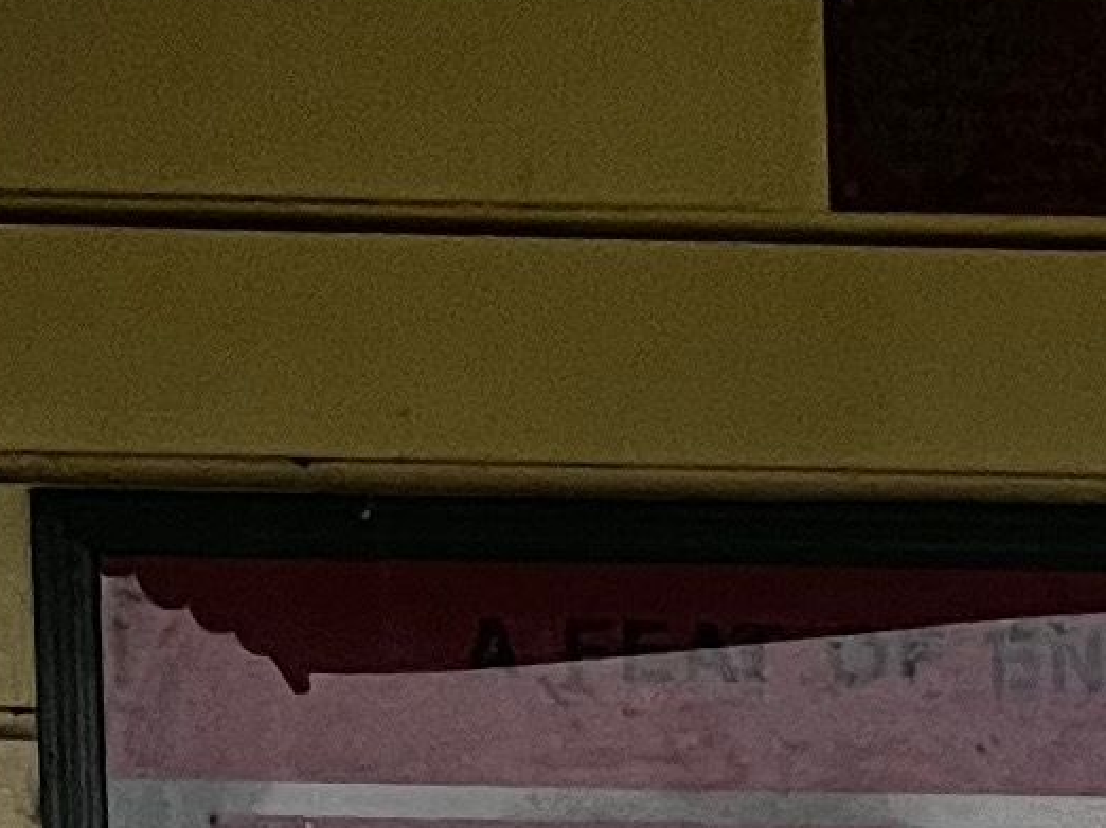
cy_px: 2357
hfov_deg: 8.9
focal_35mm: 201
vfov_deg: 6.8
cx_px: 2617
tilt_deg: -5.5
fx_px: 6419
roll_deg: -0.1
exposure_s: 1/98
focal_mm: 5.1
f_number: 1.6
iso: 125
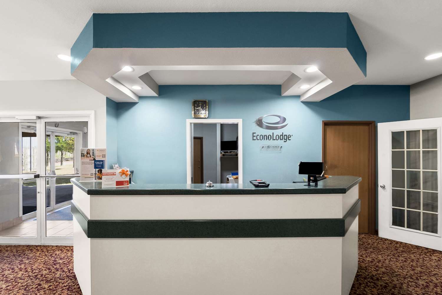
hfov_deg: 108.3
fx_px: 160
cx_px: 221
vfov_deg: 85.5
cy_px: 148
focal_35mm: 13
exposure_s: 1/10
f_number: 6.3
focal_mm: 13
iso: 640
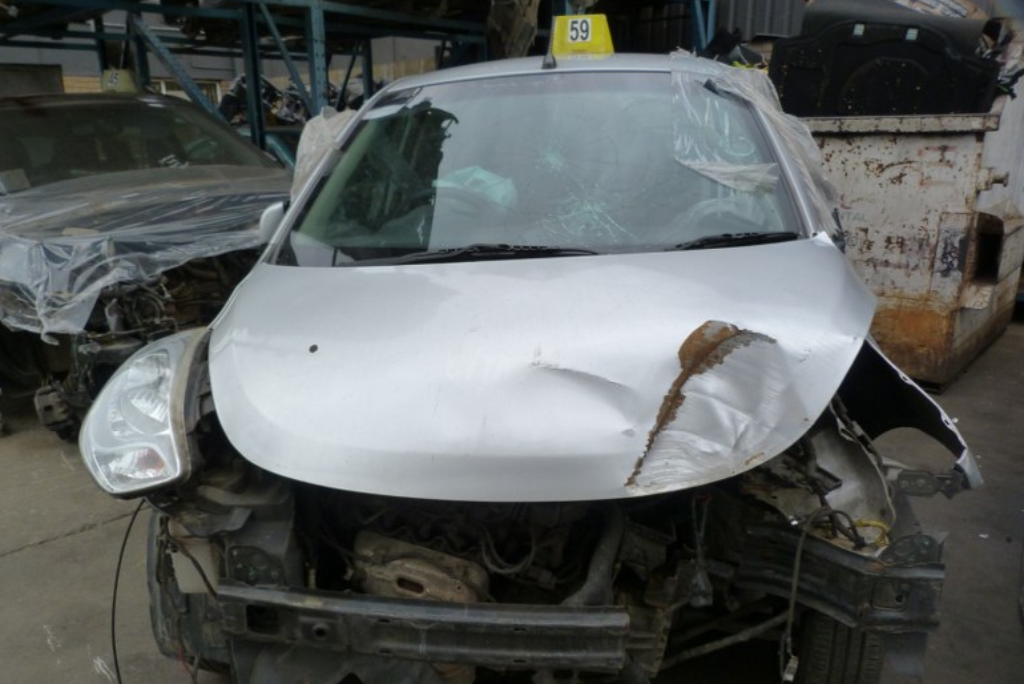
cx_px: 513
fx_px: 768
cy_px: 397
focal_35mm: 27
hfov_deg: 67.4
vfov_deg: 47.8
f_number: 4
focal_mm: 4.5
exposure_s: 1/160
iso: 125
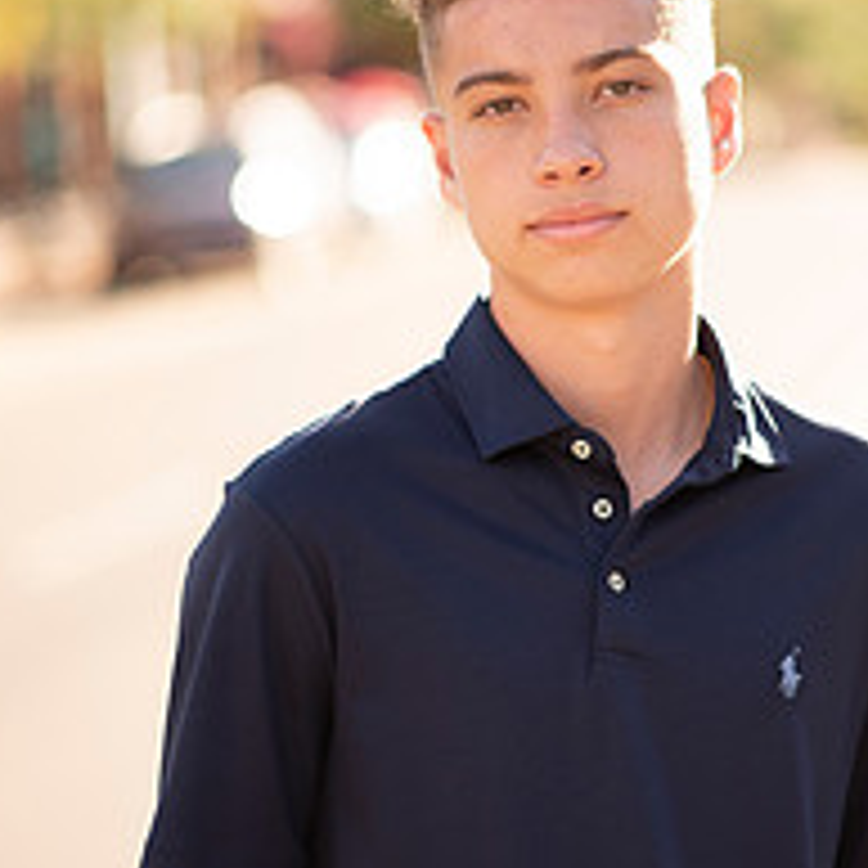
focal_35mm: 168
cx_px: 571
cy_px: 441
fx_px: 4766
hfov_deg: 10.4
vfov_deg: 10.4
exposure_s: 1/1600
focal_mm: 85
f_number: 1.8
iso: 125
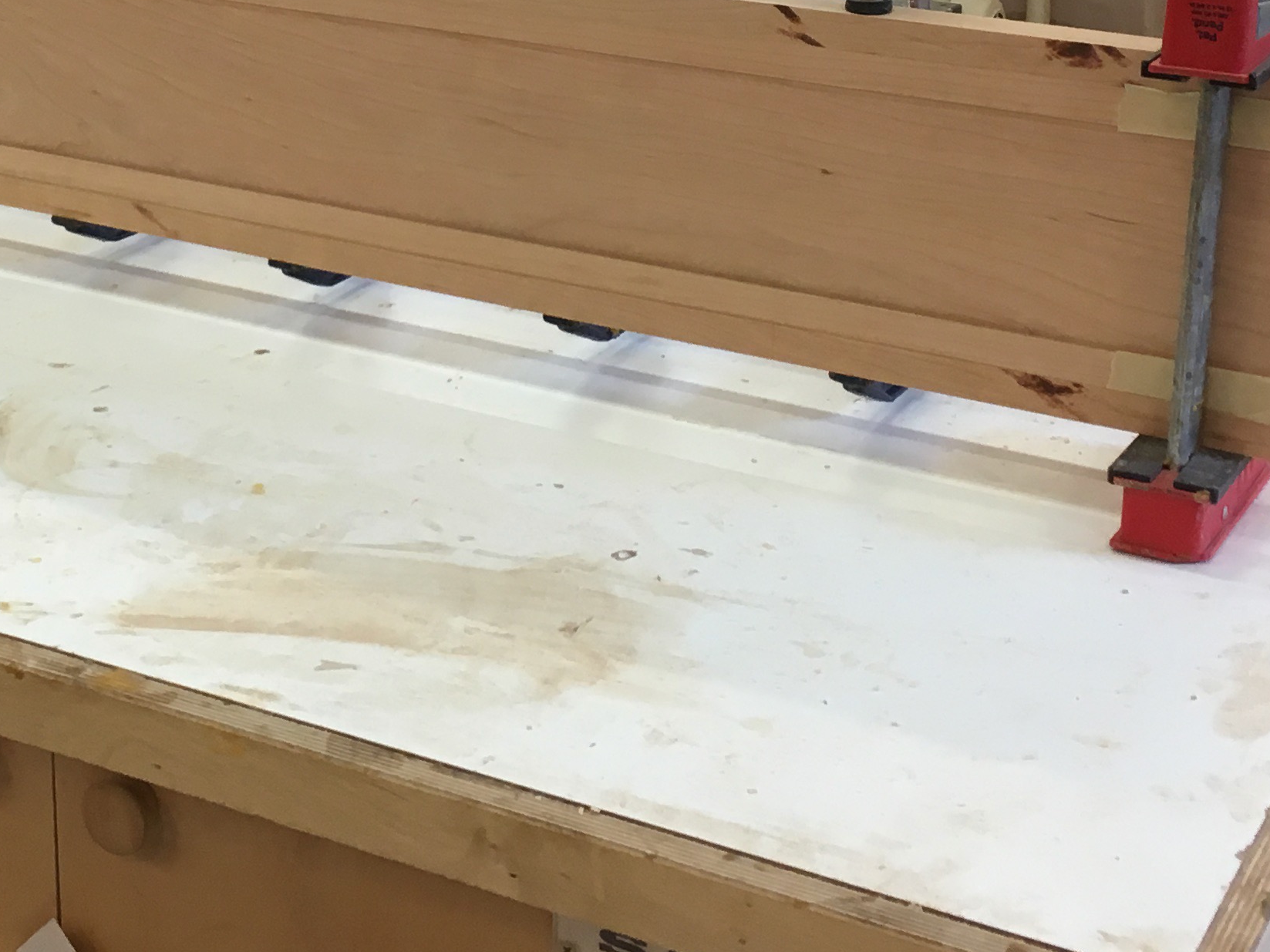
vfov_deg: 20.3
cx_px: 349
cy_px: 90
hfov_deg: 27.1
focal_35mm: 71
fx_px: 2605
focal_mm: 4.15
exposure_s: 1/30
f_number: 2.2
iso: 50
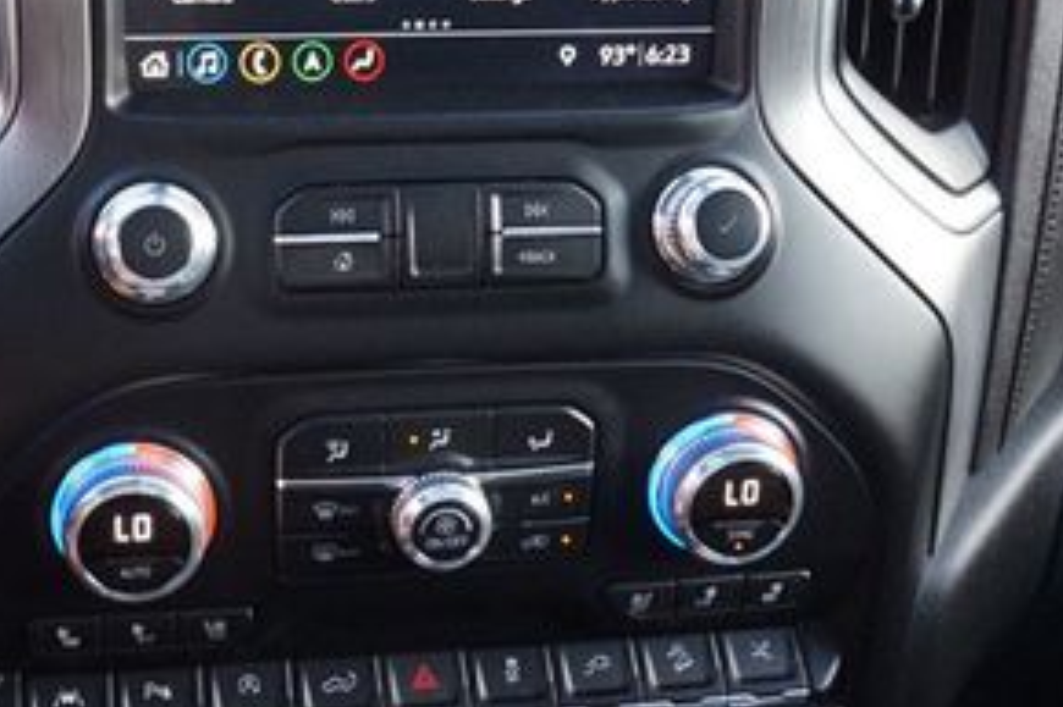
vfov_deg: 25.4
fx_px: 1564
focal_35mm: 53
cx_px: 326
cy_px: 260
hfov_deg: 37.0
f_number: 3.5
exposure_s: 1/160
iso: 1600
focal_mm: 16
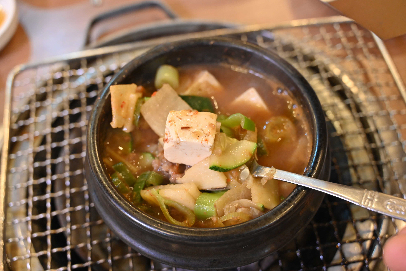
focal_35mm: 44
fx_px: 496
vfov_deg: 30.5
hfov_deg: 44.5
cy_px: 136
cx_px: 203
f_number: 5
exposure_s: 1/60
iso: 2000
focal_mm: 44
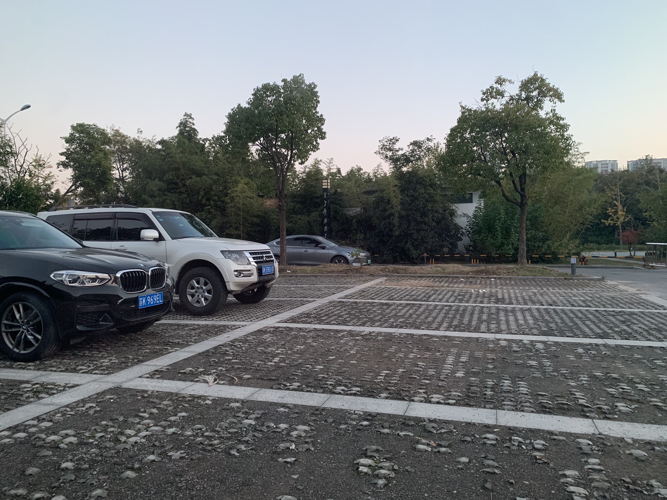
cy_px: 250
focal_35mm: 26
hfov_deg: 67.3
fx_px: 501
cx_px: 334
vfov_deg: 53.1
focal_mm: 4.25
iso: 250
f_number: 1.8
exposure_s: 1/60
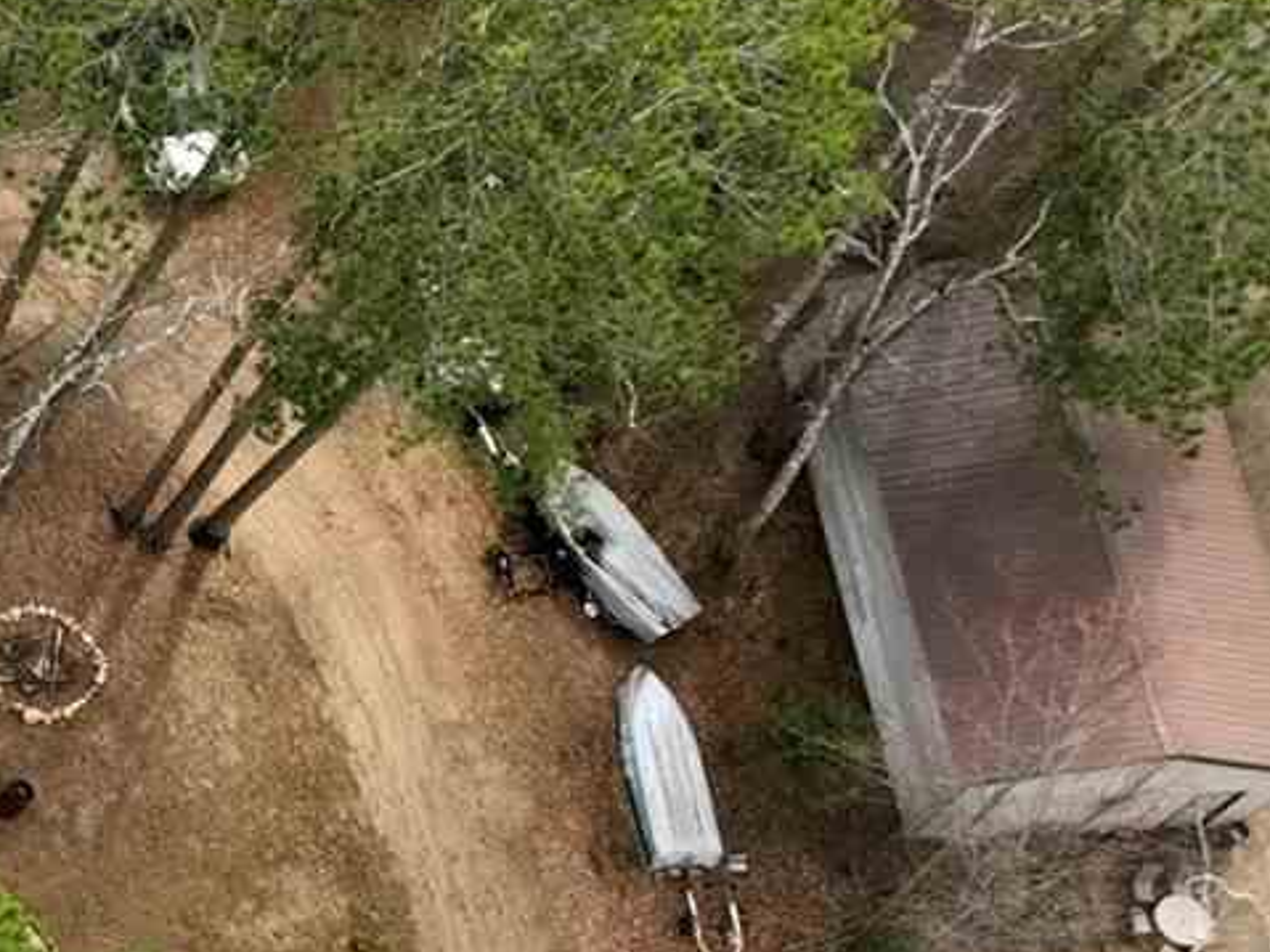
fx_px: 5649
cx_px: -2060
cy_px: 762
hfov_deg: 10.5
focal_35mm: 154
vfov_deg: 9.6
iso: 100
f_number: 2.8
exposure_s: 1/640
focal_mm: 12.29
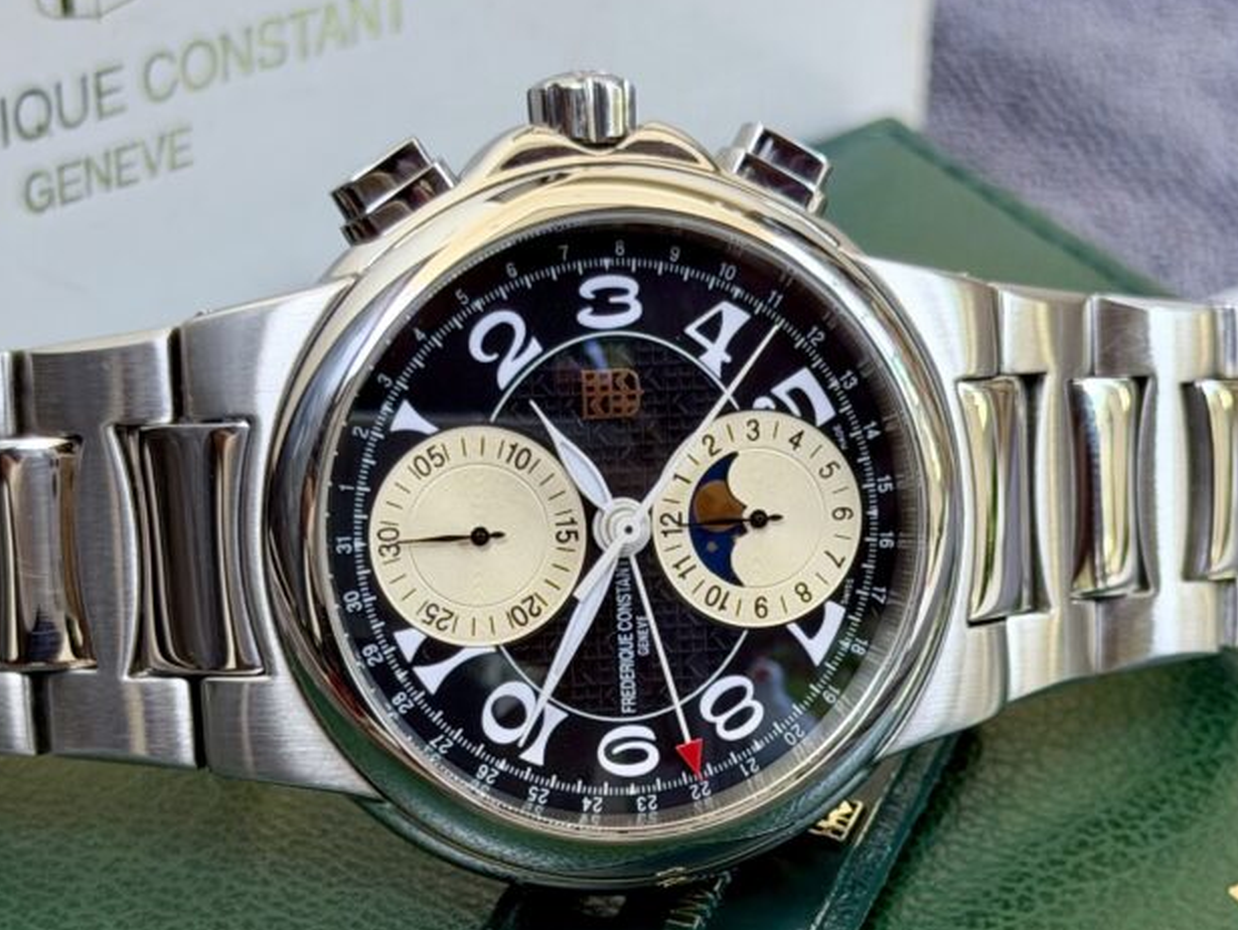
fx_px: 2791
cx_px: 620
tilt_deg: -36.9
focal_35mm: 78
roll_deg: -3.2
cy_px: 505
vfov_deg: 18.9
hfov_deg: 25.0
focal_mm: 6.76
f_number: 1.78
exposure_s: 1/104
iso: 100
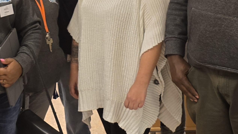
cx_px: 78
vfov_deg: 14.8
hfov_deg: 26.7
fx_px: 499
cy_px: -27
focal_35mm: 79
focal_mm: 6.3
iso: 320
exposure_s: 1/100
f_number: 1.7
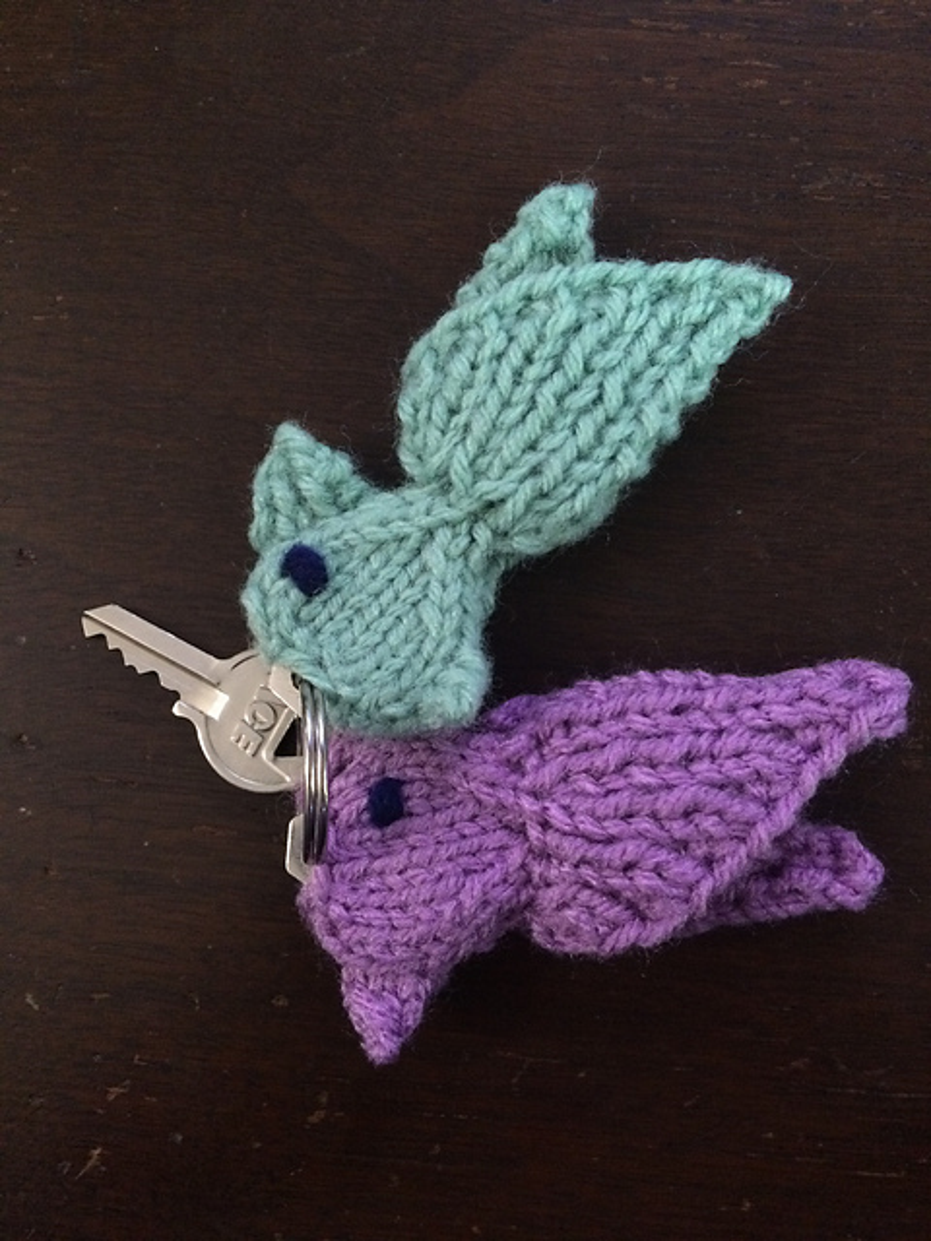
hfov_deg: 48.2
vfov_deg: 61.7
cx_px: 466
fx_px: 1040
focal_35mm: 29
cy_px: 620
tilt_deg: -84.9
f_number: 2.2
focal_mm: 4.15
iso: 250
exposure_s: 1/30
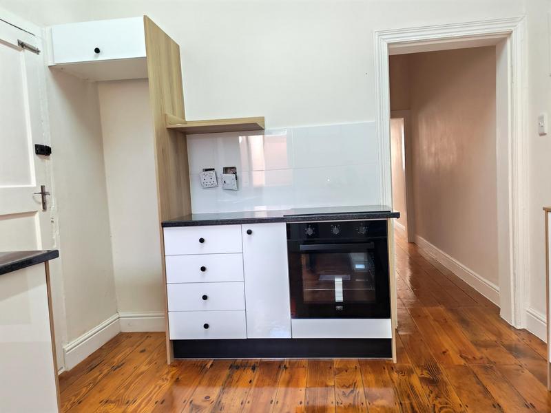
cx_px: 276
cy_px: 206
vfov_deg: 51.4
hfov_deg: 65.3
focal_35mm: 27
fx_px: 430
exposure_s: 1/100
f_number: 1.9
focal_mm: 6.12
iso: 1250
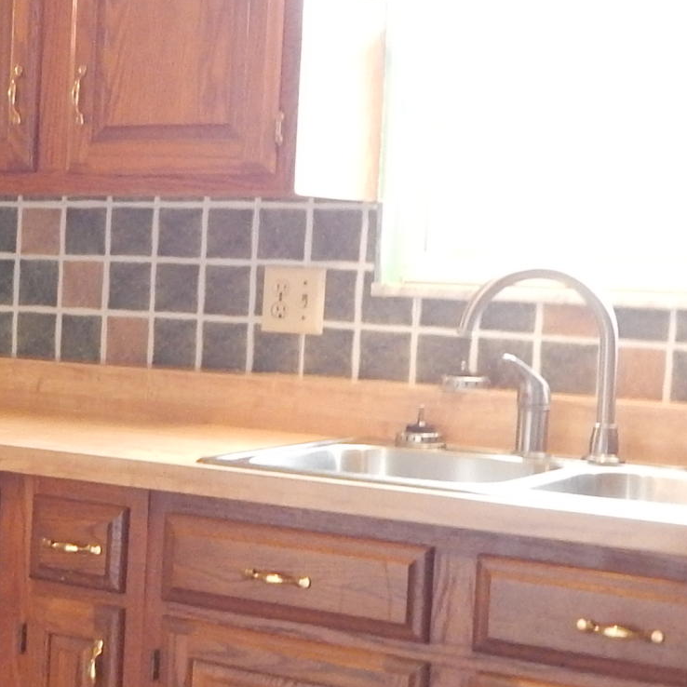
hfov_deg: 20.3
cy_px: 410
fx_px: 1774
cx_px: -168
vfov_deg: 21.9
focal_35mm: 79
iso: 400
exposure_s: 1/15
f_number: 3
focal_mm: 4
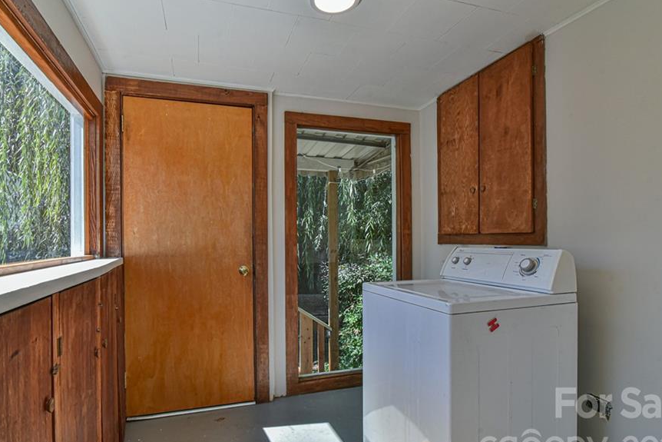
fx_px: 349
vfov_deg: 64.5
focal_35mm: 19
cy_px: 236
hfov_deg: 86.8
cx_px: 316
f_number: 11
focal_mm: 16
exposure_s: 1/500
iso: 1600
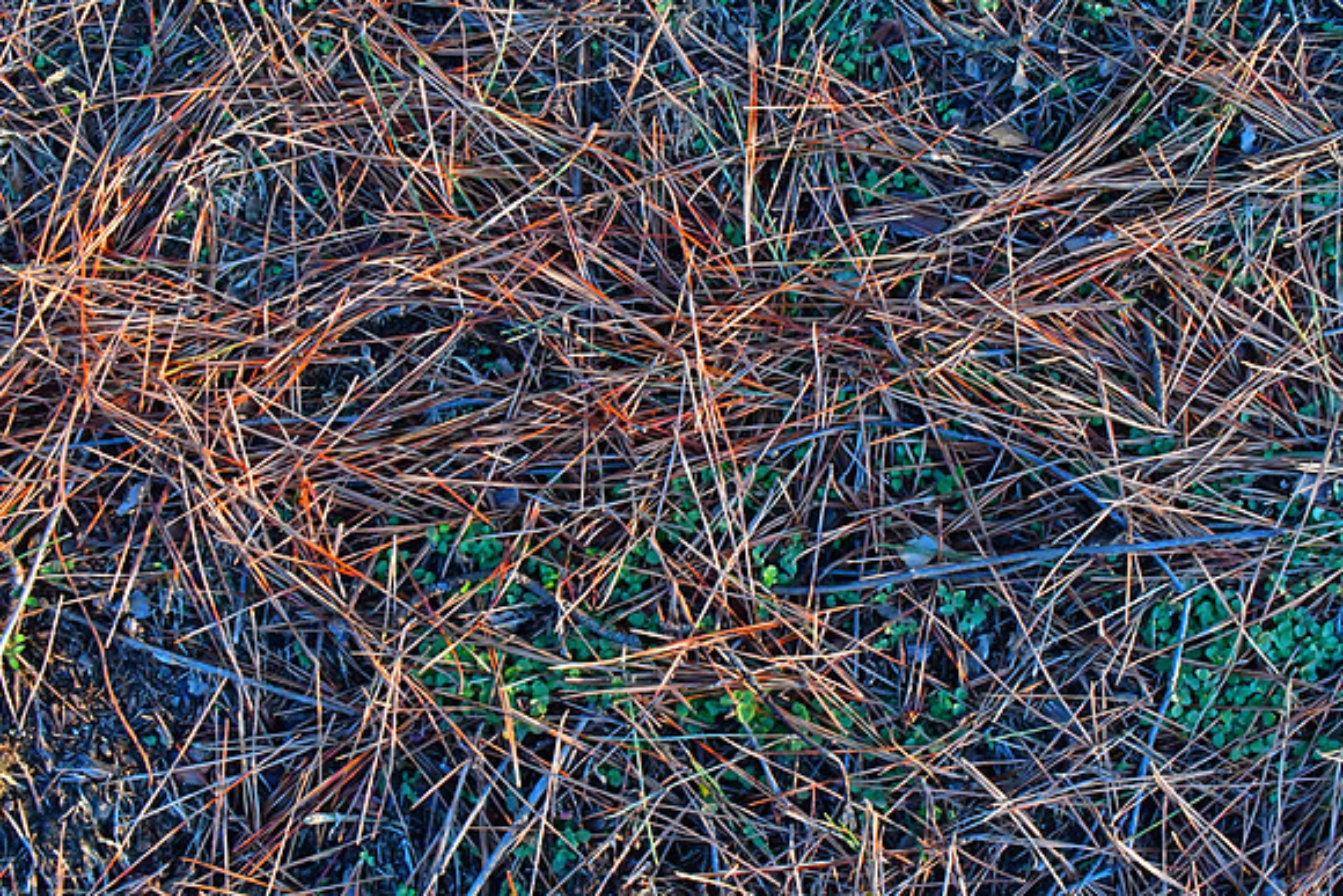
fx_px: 1455
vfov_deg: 34.2
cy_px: 448
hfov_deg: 49.5
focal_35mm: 39
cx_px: 672
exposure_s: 1/40
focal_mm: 26
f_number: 20
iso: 6400
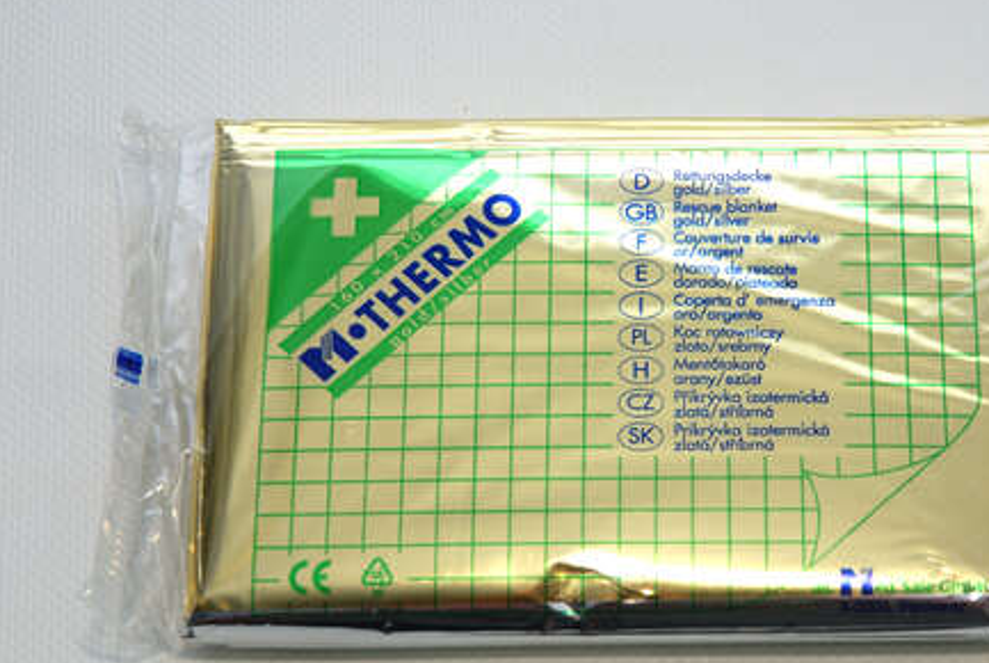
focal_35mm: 146
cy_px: 410
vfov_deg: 9.4
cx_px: 628
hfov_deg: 14.0
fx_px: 4016
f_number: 8
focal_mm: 70
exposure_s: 1/80
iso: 100
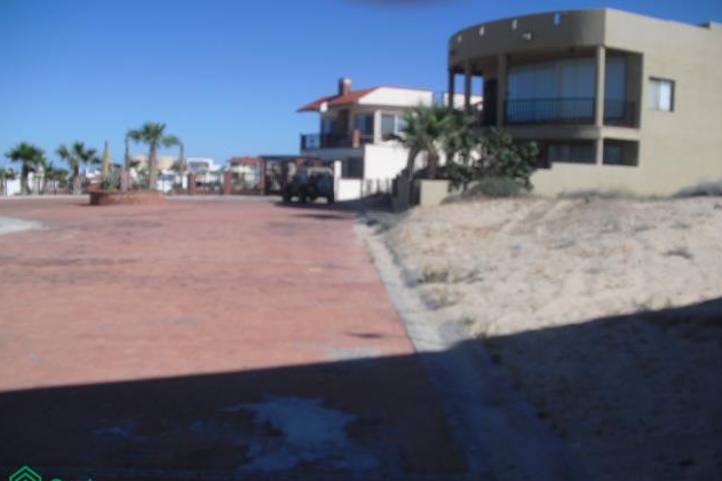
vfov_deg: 35.0
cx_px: 362
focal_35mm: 38
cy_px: 239
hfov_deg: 50.7
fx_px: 762
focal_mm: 6.3
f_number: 7.8
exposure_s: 1/200
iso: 64
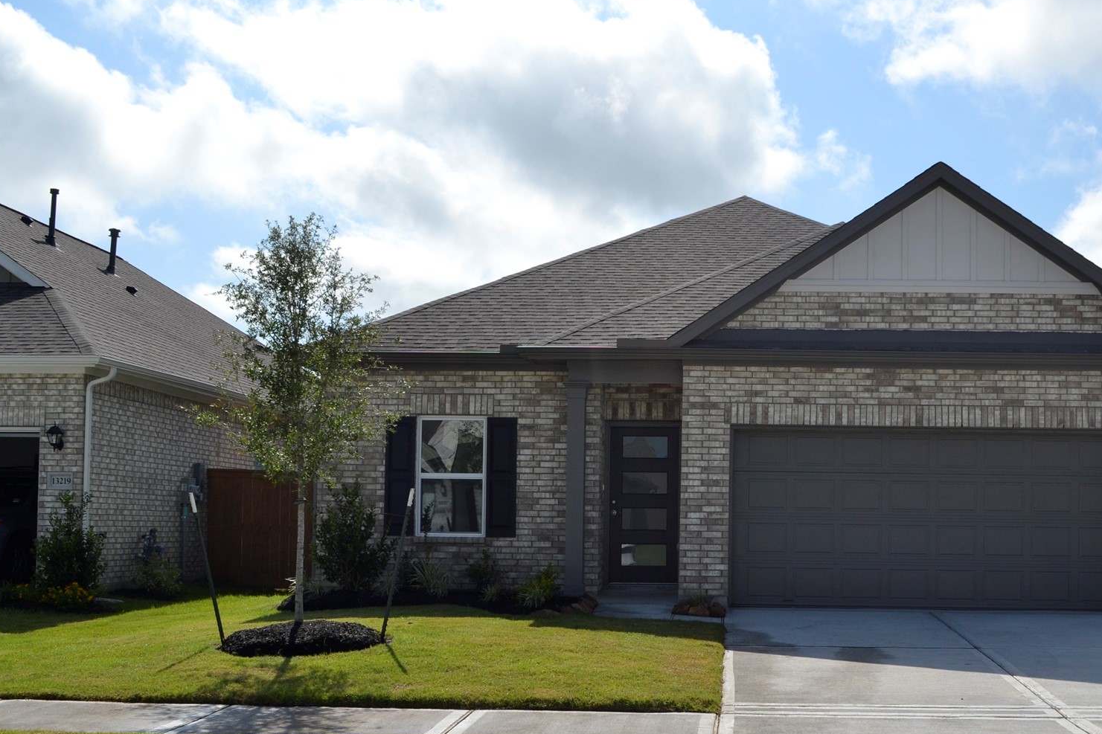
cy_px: 456
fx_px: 1347
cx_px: 695
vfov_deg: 30.4
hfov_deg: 44.1
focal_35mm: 44
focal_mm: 20
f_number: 9
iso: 100
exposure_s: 1/320
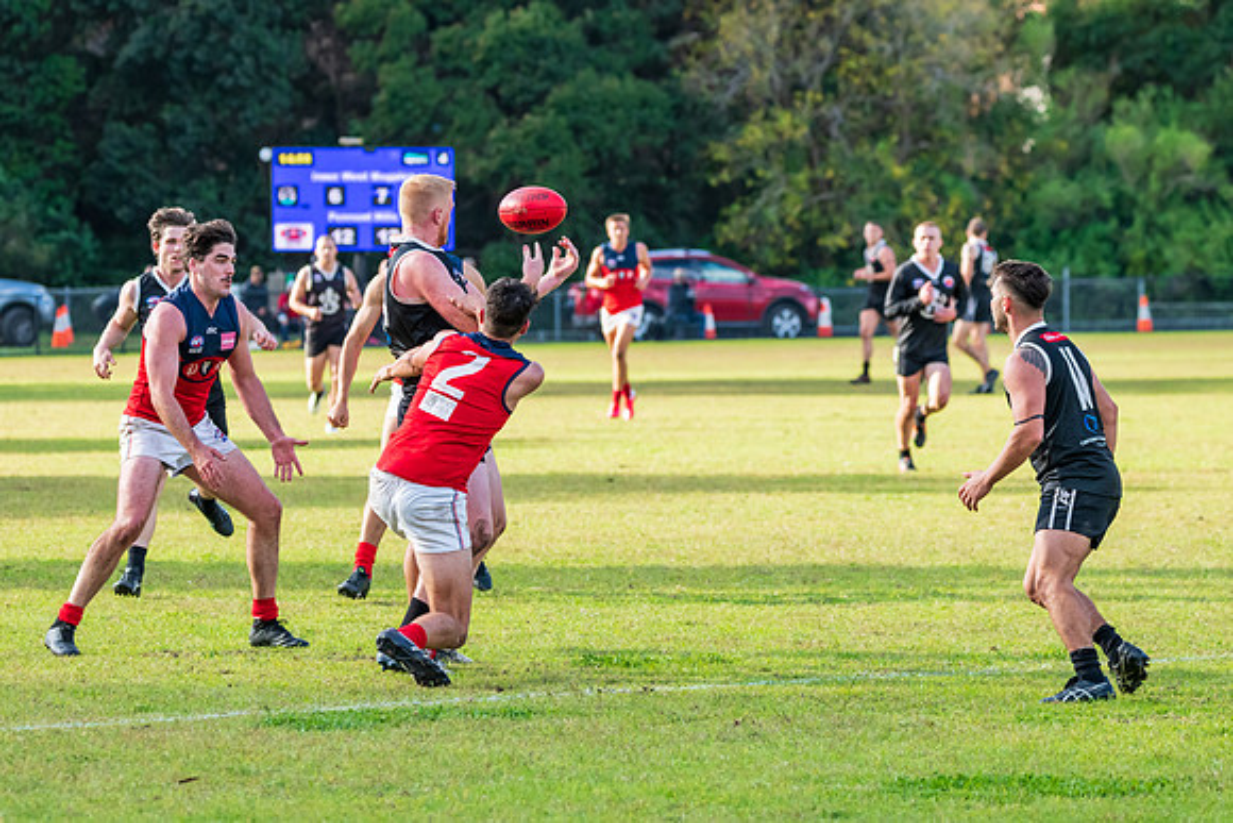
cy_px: 432
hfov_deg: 8.5
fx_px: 8326
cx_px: 568
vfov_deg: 5.7
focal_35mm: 243
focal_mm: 210
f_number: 7.1
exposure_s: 1/1250
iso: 1000
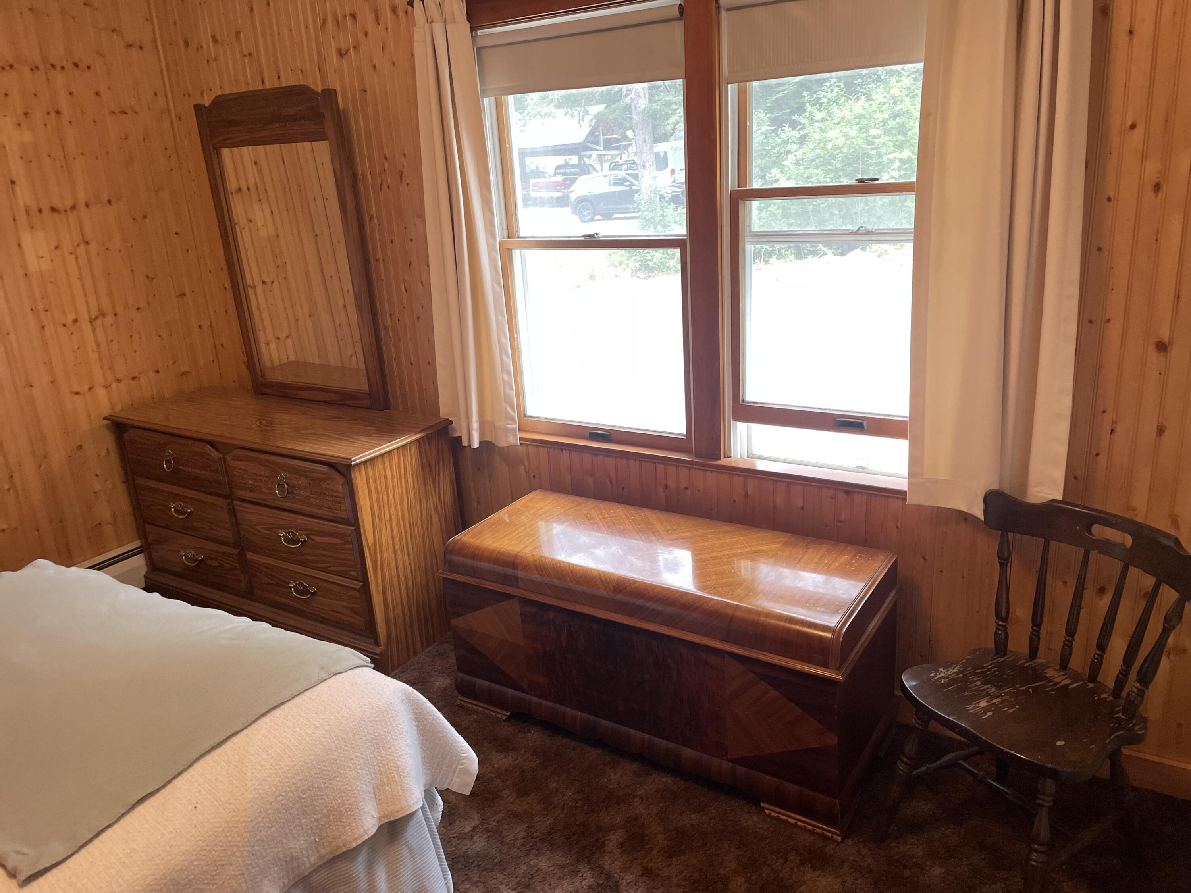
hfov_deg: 67.3
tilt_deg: -18.3
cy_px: 446
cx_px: 596
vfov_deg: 53.1
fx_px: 895
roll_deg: +2.6
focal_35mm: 26
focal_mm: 4.2
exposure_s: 1/120
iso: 125
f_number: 1.6
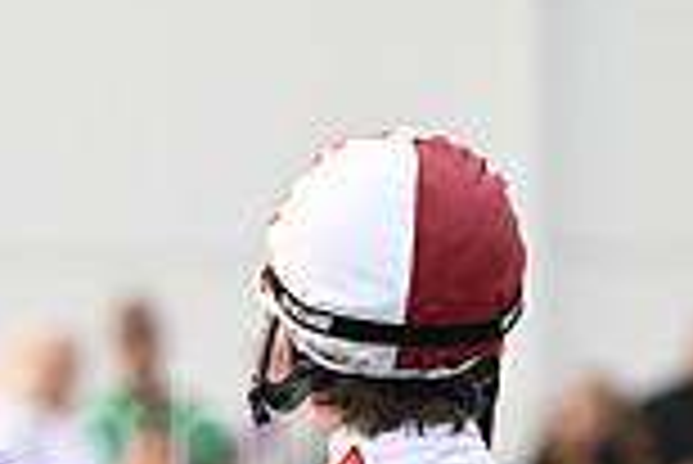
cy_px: 737
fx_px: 14509
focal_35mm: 753
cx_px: 68
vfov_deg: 1.8
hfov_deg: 2.7
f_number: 4
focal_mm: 200
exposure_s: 1/640
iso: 1600
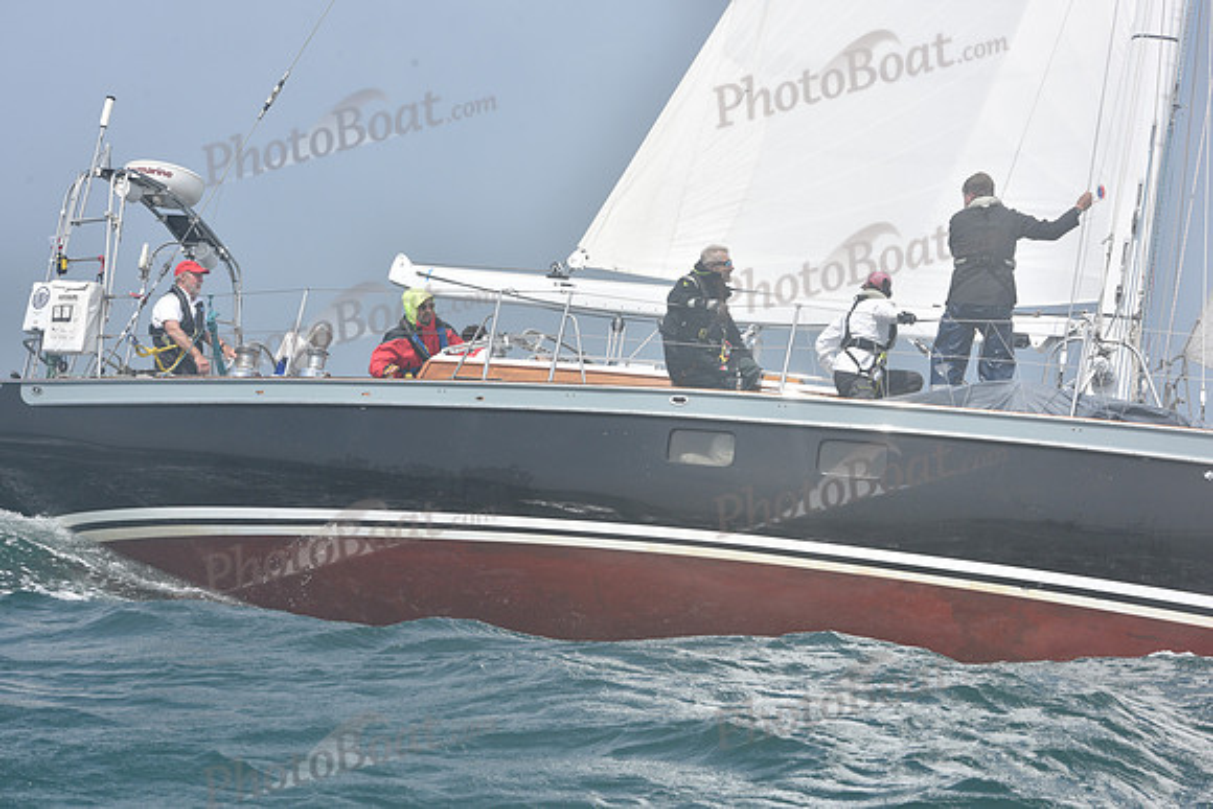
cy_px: 404
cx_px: 606
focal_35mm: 98
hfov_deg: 20.8
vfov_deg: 14.0
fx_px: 3303
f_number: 11
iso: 320
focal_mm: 98
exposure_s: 1/800
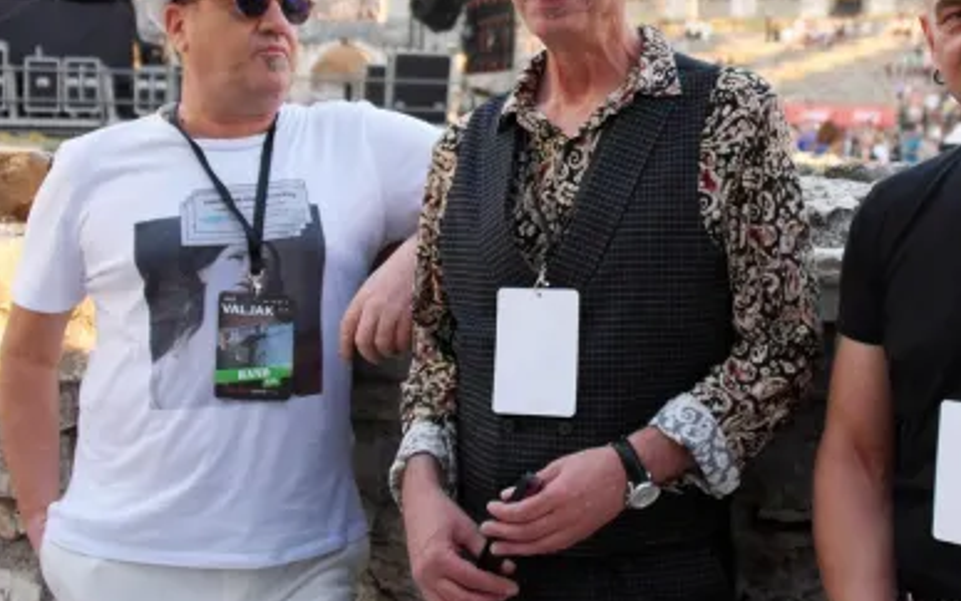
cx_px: 616
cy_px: 185
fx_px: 1467
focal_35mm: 56
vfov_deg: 23.0
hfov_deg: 36.0
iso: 3200
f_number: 3.5
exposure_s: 1/2000
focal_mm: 28
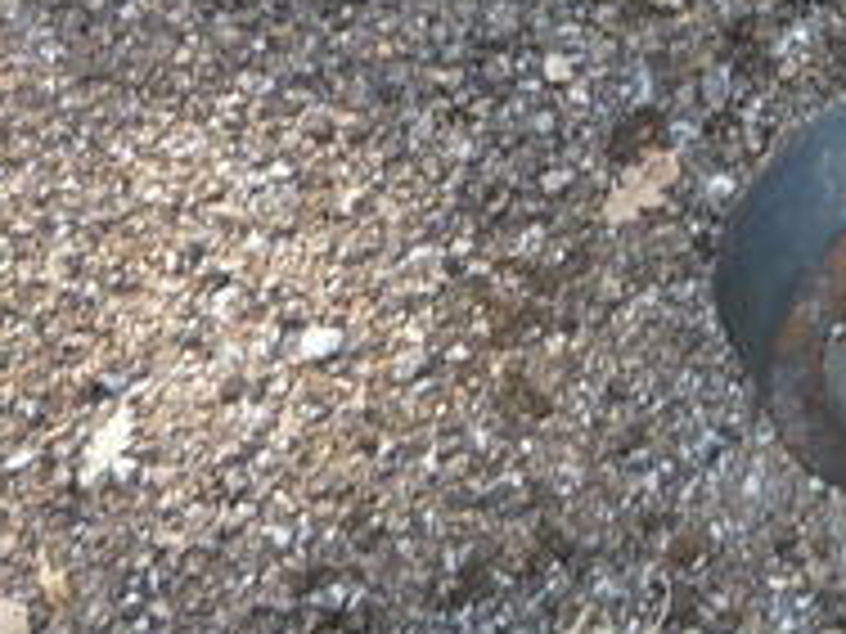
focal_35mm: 160
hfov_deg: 10.7
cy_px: -135
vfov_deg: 9.2
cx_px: 1994
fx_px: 3910
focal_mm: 5.2
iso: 100
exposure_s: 1/60
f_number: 3.3
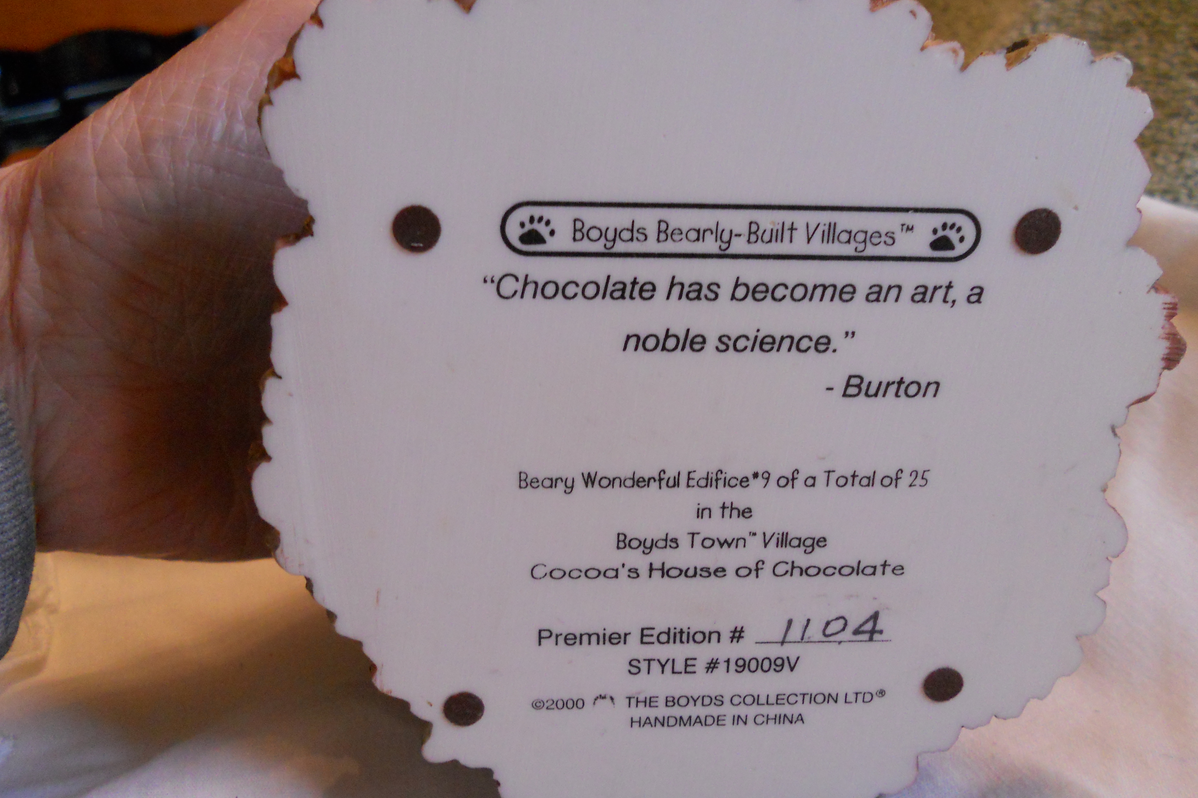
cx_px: 601
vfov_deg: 38.9
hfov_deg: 55.8
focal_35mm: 34
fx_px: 1131
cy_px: 419
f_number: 3.5
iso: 400
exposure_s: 1/80
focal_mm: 5.8
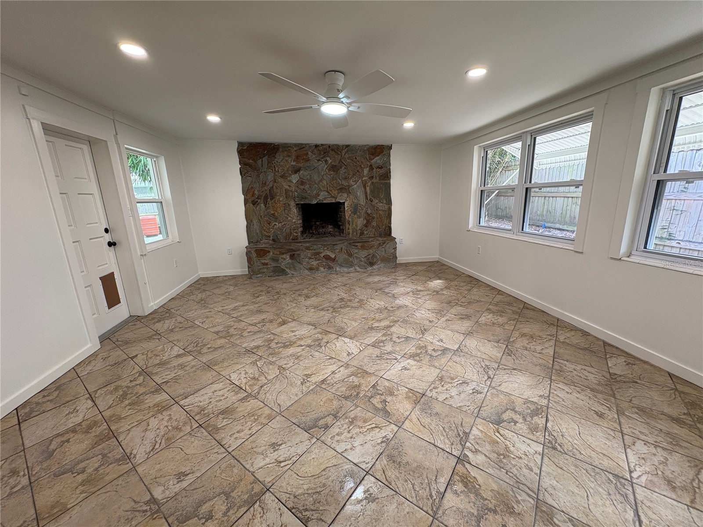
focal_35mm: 14
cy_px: 264
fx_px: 284
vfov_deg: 85.7
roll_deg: +2.7
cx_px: 352
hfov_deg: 102.1
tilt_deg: -12.7
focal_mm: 2.22
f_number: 2.2
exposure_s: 1/60
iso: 100
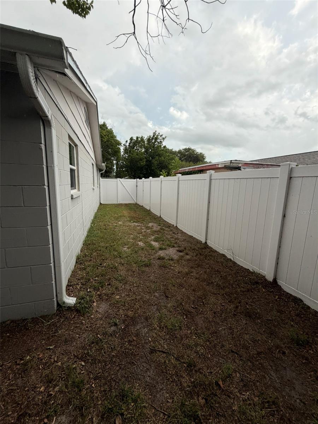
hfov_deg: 85.7
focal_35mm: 14
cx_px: 159
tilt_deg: -14.7
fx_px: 171
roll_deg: -2.5
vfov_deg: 102.1
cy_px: 212
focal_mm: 2.22
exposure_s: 1/770
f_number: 2.2
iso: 40
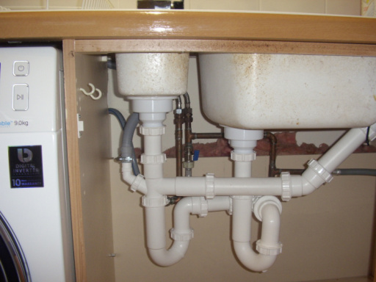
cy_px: 141
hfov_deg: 60.0
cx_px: 188
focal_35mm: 30
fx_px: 326
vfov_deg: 46.8
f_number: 2.9
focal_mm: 5.8
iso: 141
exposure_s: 1/30
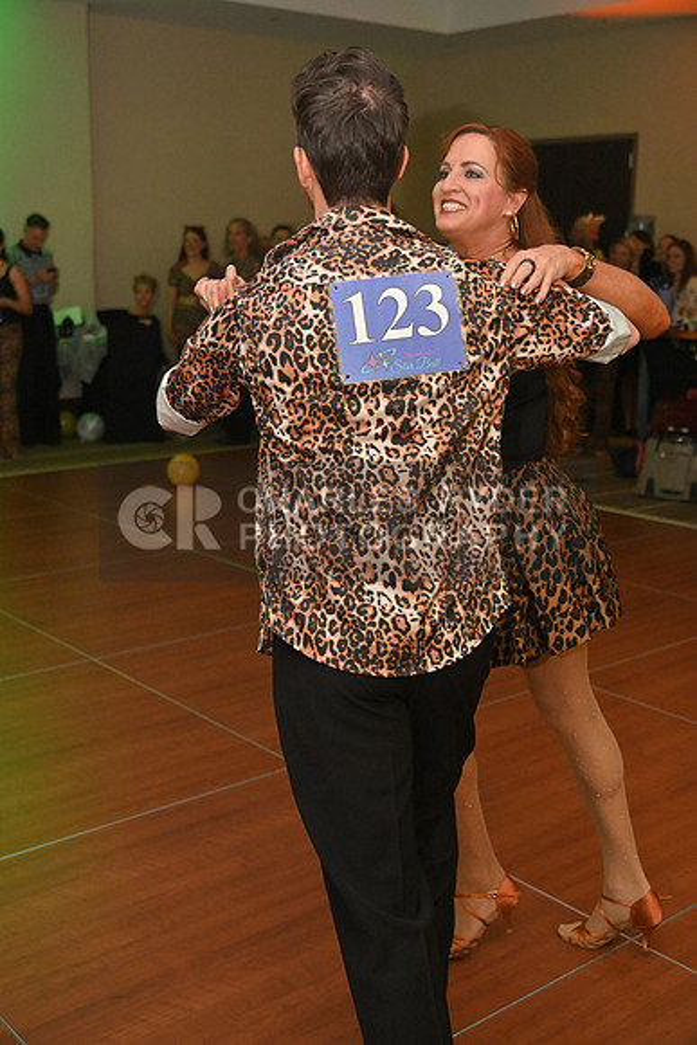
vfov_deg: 44.5
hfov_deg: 30.5
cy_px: 522
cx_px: 348
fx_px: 1277
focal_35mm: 44
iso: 4000
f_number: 4.5
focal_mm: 44
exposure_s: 1/320
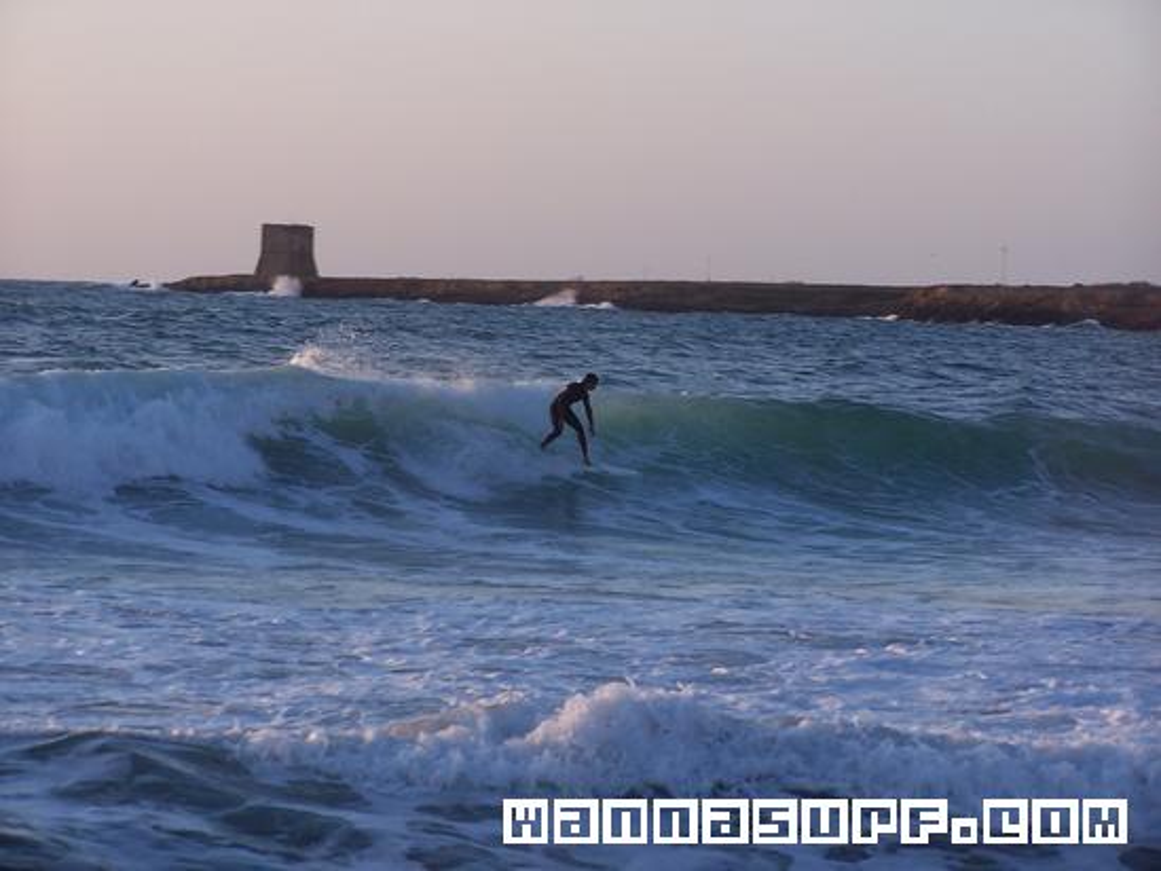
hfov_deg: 12.4
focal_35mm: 159
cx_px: 580
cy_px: 436
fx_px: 5334
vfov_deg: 9.3
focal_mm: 26.4
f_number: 3.2
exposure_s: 1/250
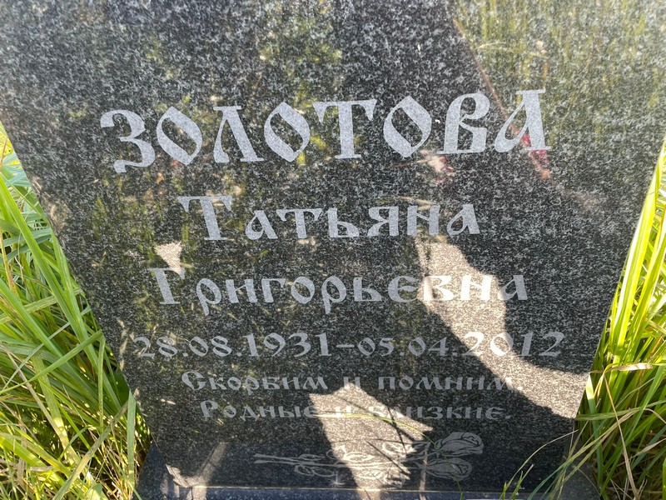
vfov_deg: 53.1
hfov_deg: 67.3
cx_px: 333
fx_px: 500
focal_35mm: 26
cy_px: 250
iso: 40
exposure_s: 1/121
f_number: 1.6
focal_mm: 4.2
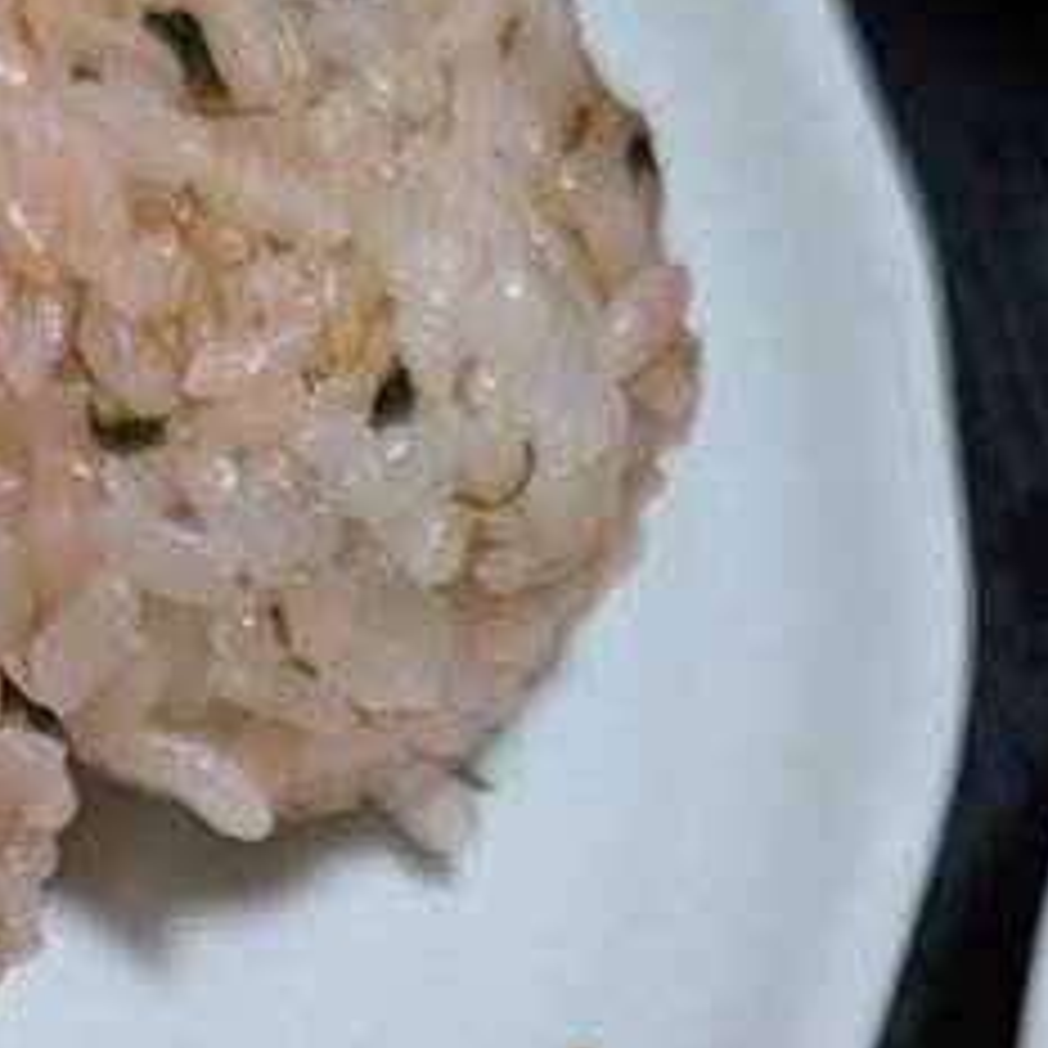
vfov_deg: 10.8
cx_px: 542
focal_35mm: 146
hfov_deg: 12.0
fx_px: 5001
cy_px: 2172
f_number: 1.68
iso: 42
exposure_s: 1/42.1
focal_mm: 6.9
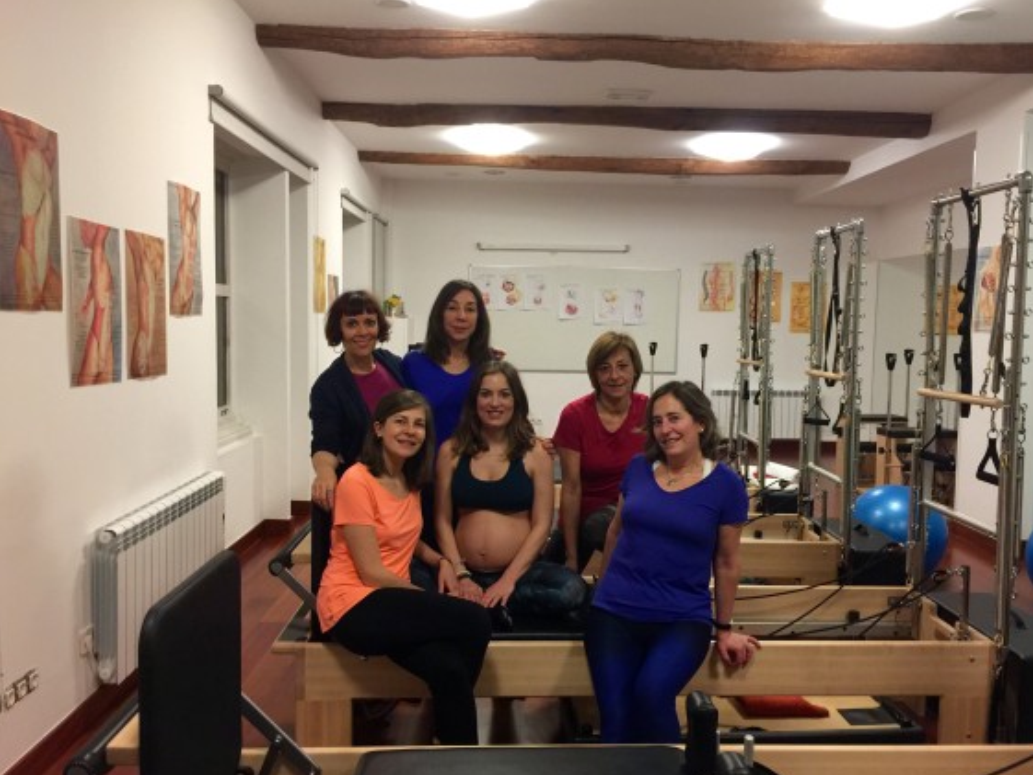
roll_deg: -1.8
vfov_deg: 45.4
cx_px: 551
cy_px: 403
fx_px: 925
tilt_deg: -3.7
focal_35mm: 31
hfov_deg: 58.3
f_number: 2.2
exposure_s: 1/10
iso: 100
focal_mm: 4.15
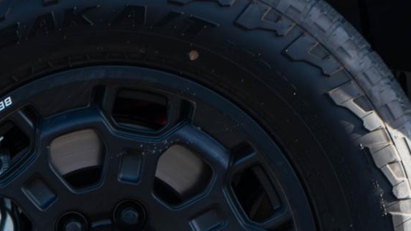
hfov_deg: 5.9
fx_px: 3978
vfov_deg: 3.3
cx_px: 127
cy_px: 146
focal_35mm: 365
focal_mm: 55
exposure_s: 1/250
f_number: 8
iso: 220
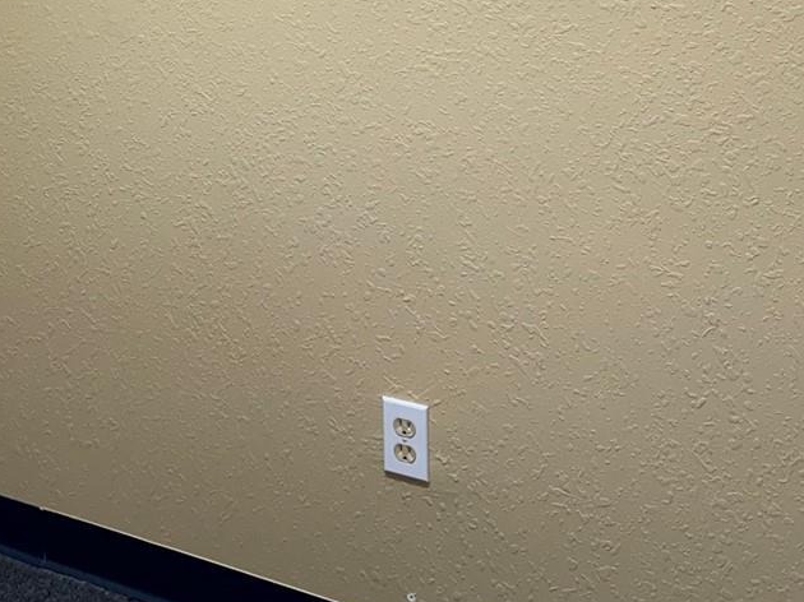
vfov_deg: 21.9
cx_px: 8
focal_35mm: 61
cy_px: -152
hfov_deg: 29.7
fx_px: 1416
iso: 100
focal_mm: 6.76
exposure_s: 1/120
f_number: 1.78
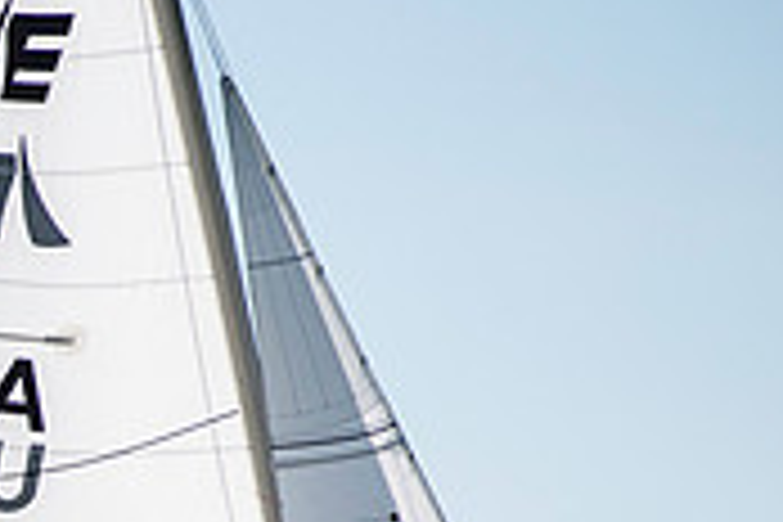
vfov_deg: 1.7
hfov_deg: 2.6
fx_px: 17442
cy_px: 939
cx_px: -549
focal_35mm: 802
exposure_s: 1/2500
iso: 320
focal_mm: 200
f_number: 5
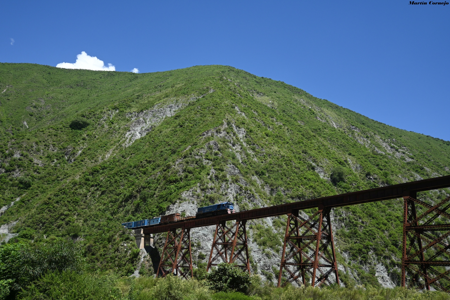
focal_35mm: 32
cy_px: 150
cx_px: 225
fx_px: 394
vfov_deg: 41.7
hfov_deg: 59.5
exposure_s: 1/1000
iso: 100
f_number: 4
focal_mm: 21
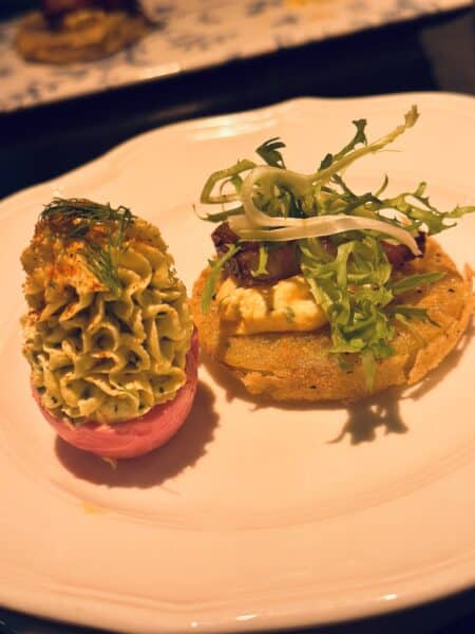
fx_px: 878
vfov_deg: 39.7
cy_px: 317
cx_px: 238
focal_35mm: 48
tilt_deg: -34.5
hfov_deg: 30.3
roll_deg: +13.1
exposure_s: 1/120
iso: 200
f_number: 1.78
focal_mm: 6.86
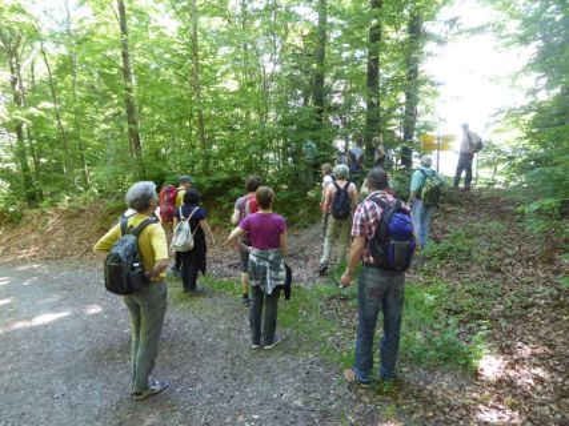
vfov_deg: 56.8
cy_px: 213
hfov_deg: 71.6
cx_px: 284
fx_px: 394
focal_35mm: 24
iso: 250
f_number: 3.3
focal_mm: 4.3
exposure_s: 1/60
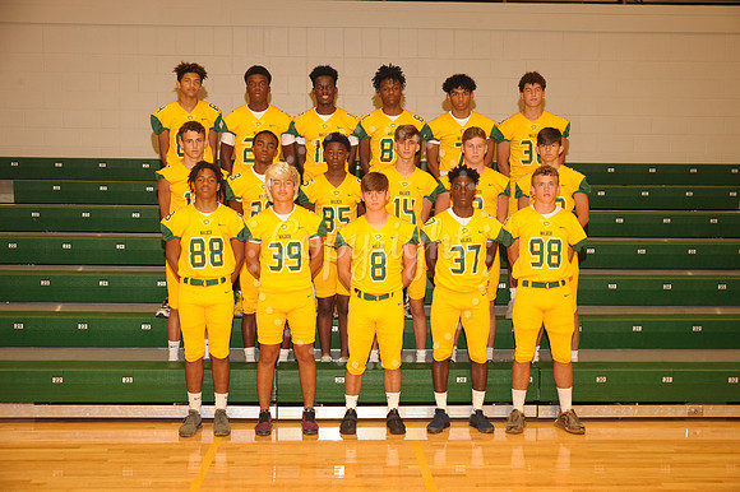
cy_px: 246
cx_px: 370
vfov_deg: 28.0
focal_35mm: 48
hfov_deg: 41.1
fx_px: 986
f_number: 5.6
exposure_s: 1/60
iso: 1000
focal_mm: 48
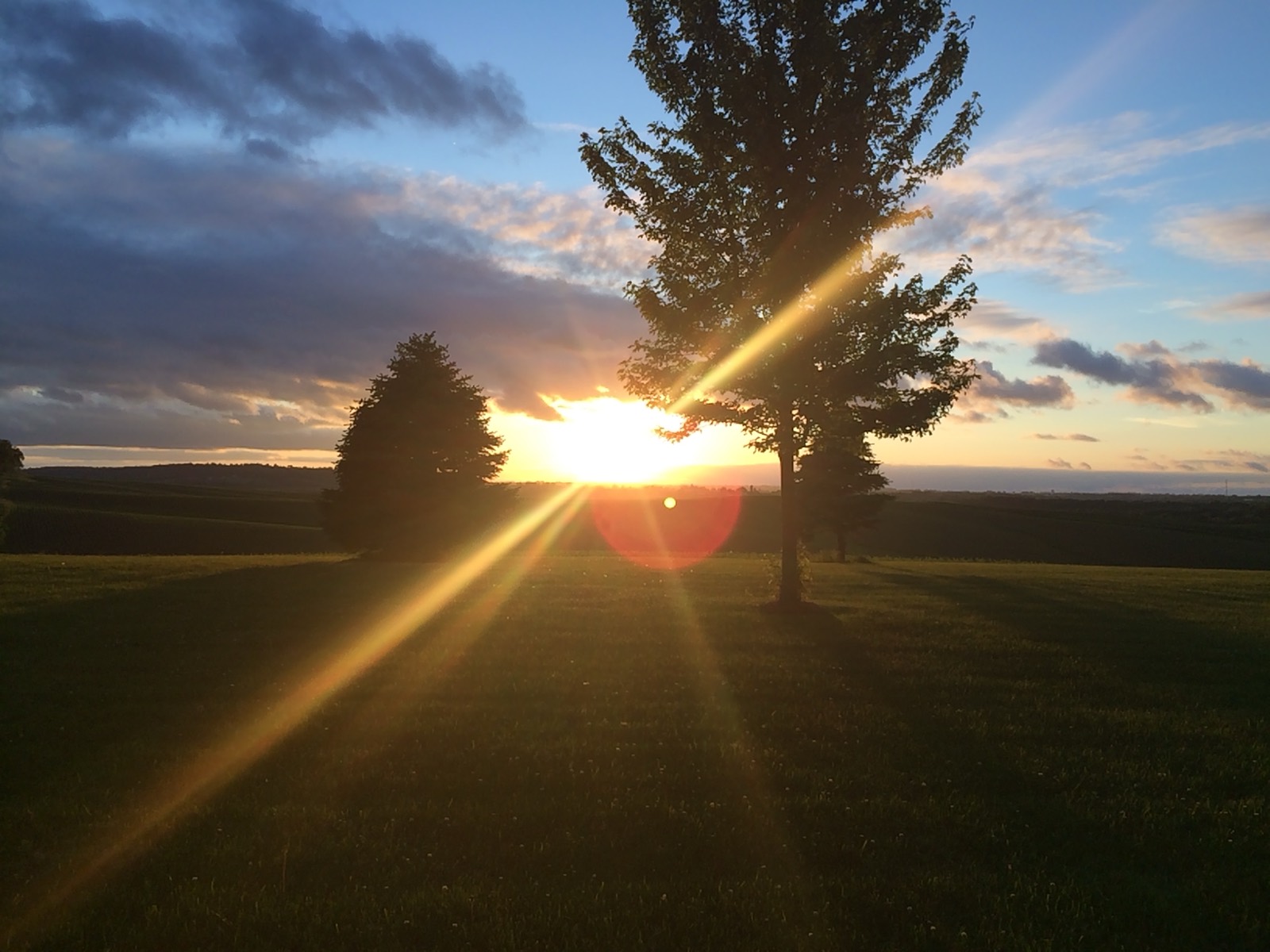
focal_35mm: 29
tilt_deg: -1.3
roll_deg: +0.6
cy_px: 476
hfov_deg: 61.7
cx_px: 635
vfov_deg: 48.2
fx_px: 1064
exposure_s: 1/709
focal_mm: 4.15
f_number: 2.2
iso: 32
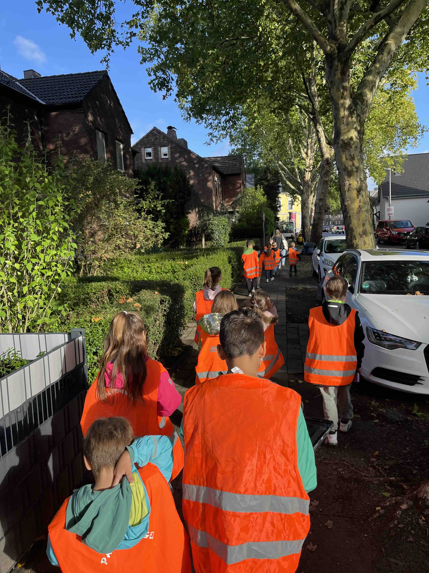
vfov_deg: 67.3
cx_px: 214
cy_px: 286
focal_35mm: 26
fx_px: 430
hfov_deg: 53.1
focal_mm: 5.1
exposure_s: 1/1018
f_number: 1.6
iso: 50
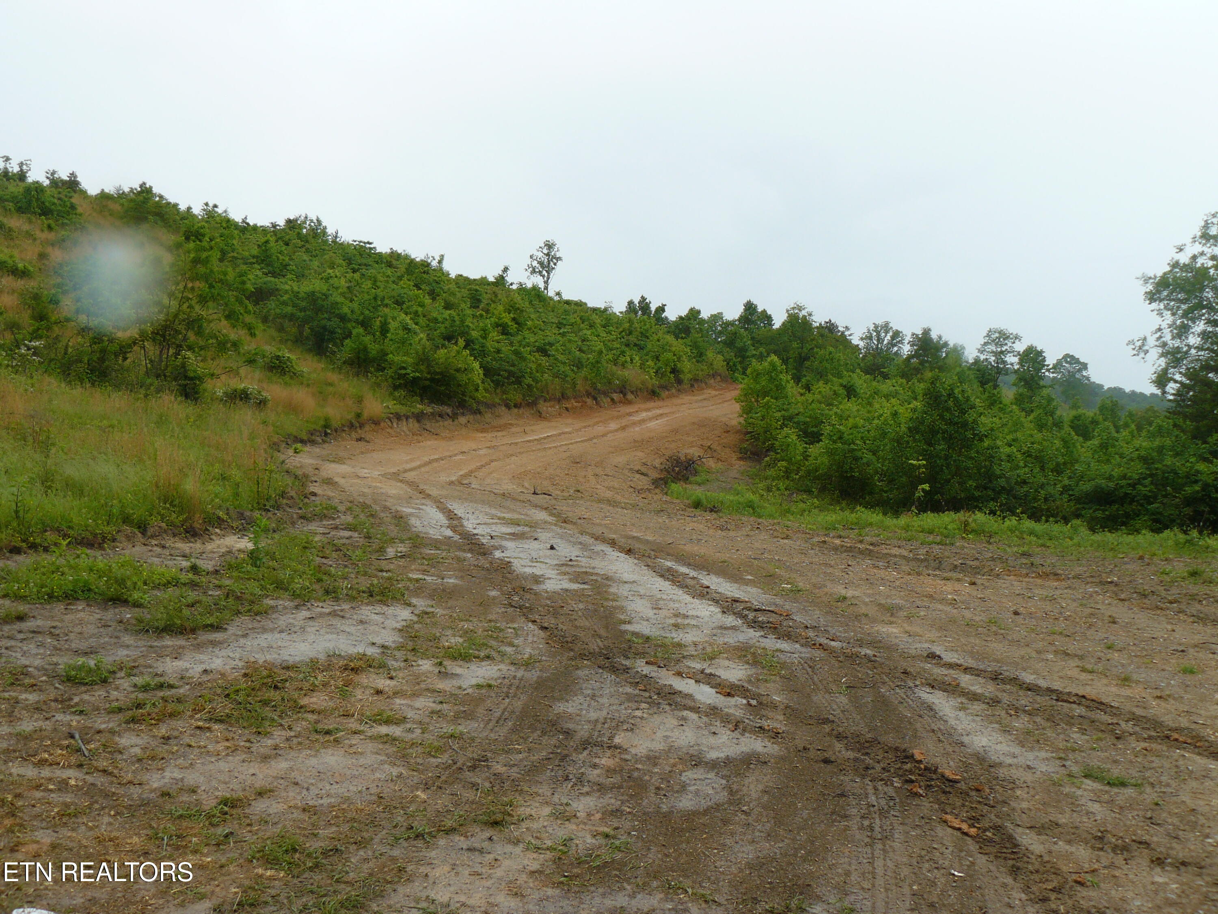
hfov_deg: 51.4
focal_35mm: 36
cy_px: 457
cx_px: 609
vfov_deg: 39.7
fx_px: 1267
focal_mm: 6
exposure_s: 1/160
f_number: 4
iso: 100
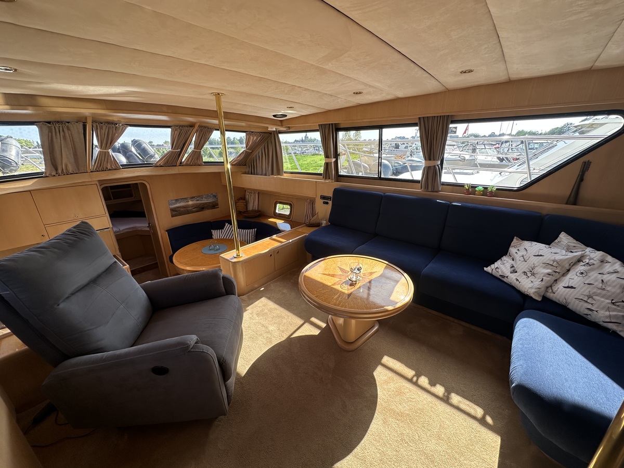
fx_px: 252
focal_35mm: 14
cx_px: 312
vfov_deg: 85.7
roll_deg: +1.5
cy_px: 234
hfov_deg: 102.1
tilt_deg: -18.3
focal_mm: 2.22
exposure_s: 1/182
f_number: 2.2
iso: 40
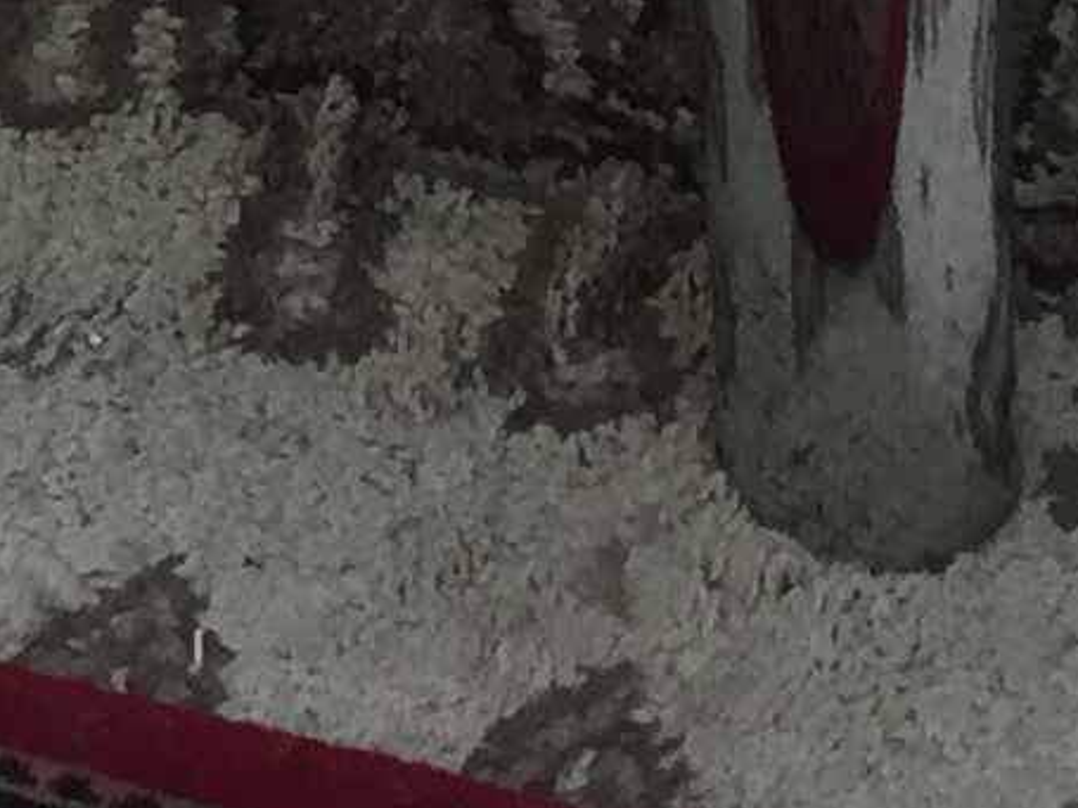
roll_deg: +6.9
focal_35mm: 208
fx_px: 6476
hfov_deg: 9.3
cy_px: -1599
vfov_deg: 6.5
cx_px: -422
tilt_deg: -32.7
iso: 32
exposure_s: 1/33
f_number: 2.2
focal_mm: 4.15
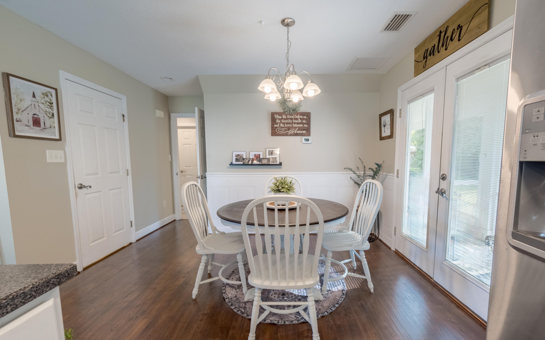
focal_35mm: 15
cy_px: 182
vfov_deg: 74.7
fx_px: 223
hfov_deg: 101.4
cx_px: 285
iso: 500
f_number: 8
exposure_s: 1/80
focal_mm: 14
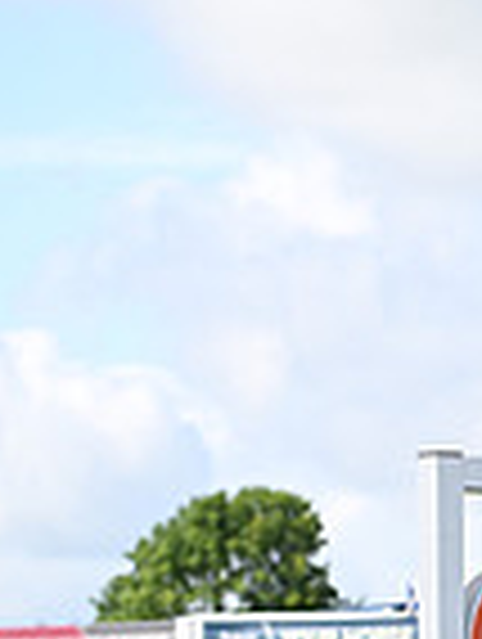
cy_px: 493
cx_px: 1293
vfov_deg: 5.6
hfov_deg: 4.1
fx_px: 6534
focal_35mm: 353
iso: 280
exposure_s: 1/1250
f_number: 4.5
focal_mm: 90
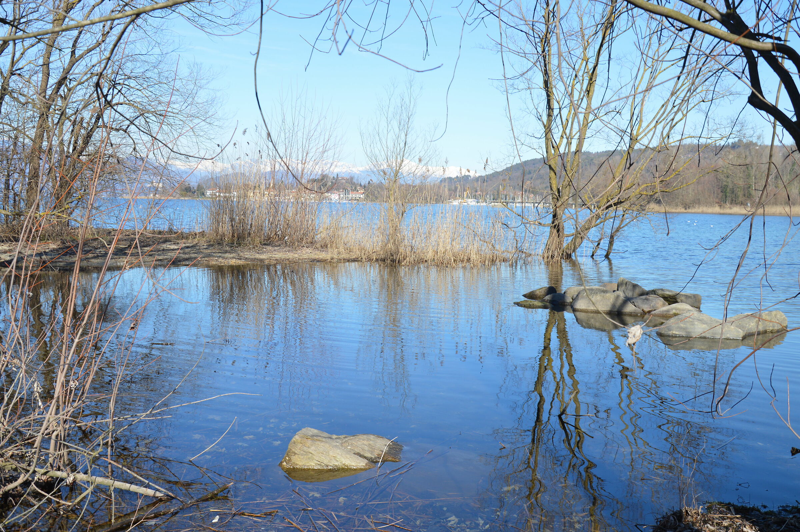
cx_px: 400
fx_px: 833
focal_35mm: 38
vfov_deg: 35.4
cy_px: 266
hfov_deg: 51.3
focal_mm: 25
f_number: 7.1
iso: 100
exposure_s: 1/250
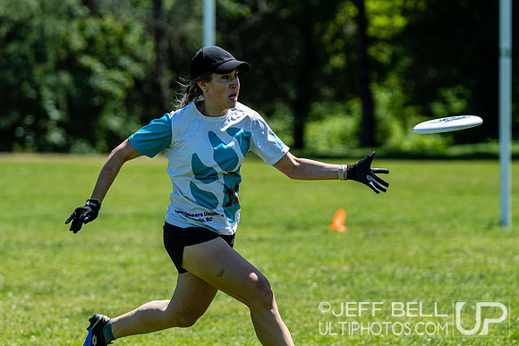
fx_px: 4110
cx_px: 260
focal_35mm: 285
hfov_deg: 7.2
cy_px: 173
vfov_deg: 4.8
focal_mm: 190
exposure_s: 1/1250
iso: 100
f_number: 4
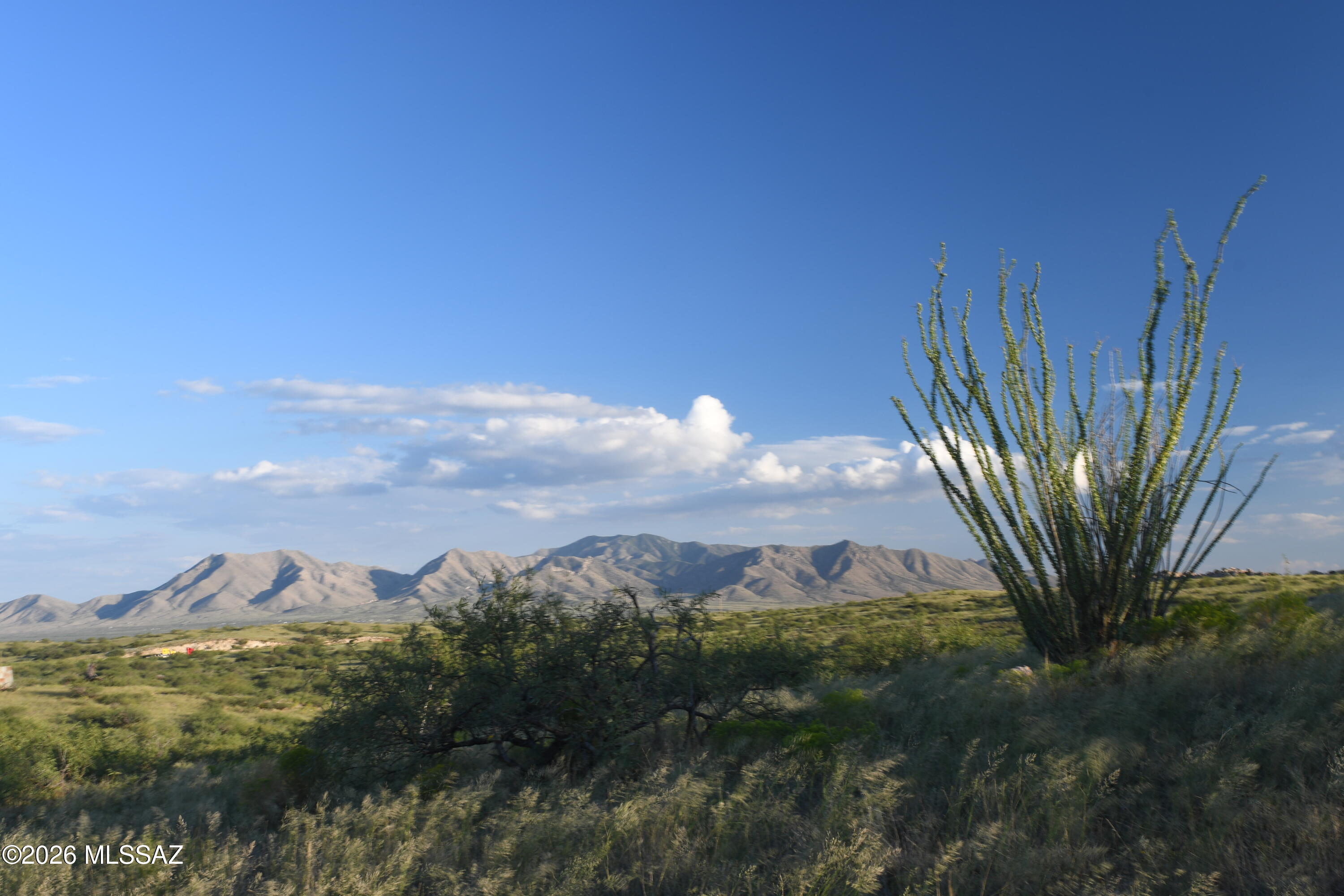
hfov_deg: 53.1
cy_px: 448
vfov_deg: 36.9
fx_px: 1344
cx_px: 672
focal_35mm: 36
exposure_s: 1/15
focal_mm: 24
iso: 100
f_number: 11
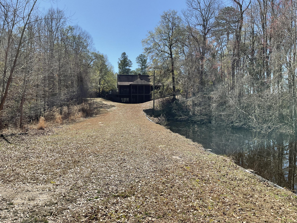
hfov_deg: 61.7
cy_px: 112
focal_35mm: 29
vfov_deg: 48.2
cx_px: 148
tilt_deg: -2.0
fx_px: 249
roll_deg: +1.4
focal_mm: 3
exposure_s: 1/1250
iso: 16
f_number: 1.8
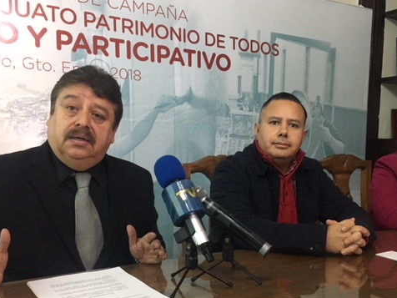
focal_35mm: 39
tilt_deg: -5.6
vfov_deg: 36.6
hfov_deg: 47.8
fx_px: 447
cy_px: 187
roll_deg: -1.6
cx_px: 209
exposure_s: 1/20
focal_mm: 4.15
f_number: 2.2
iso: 200
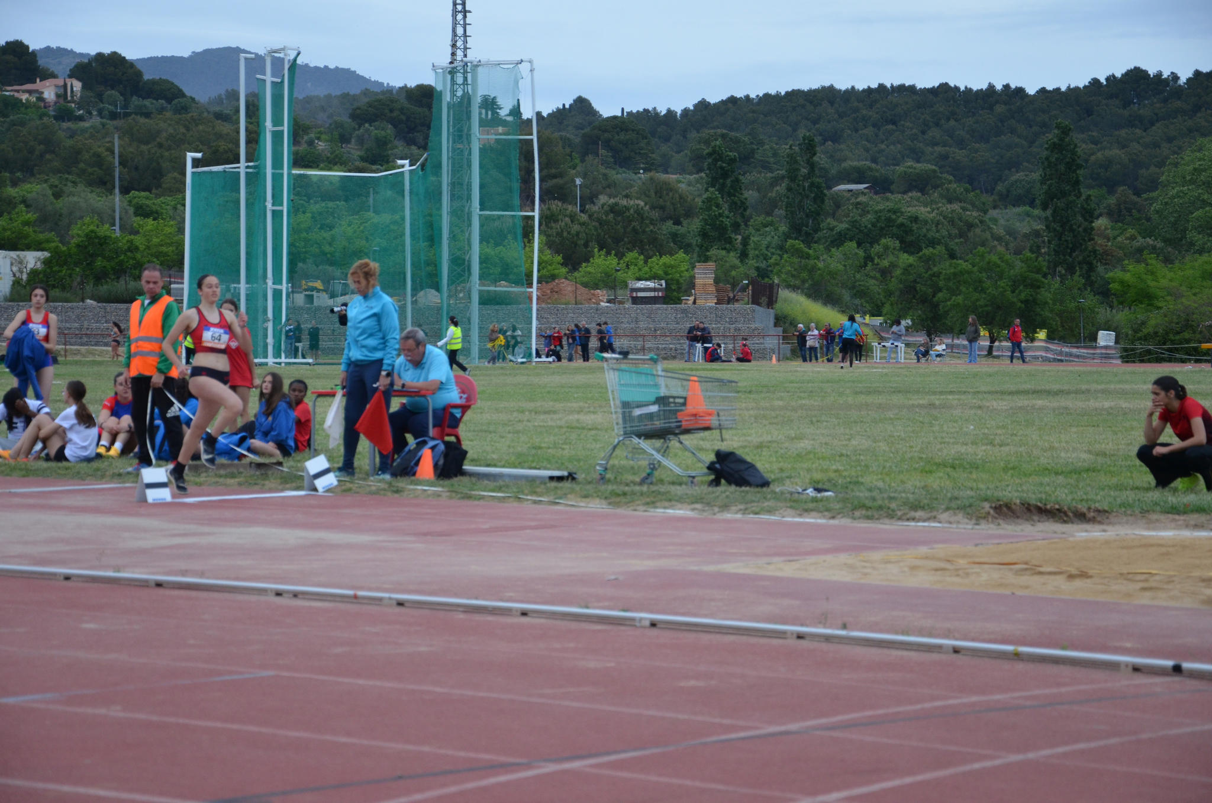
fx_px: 3326
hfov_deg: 20.7
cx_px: 606
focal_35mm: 99
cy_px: 402
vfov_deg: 13.8
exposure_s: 1/640
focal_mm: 66
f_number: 5.3
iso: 800
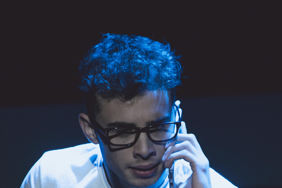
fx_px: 5250
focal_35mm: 670
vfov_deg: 2.1
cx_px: 164
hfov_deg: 3.1
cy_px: 199
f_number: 5.6
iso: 2000
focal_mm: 300
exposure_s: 1/80
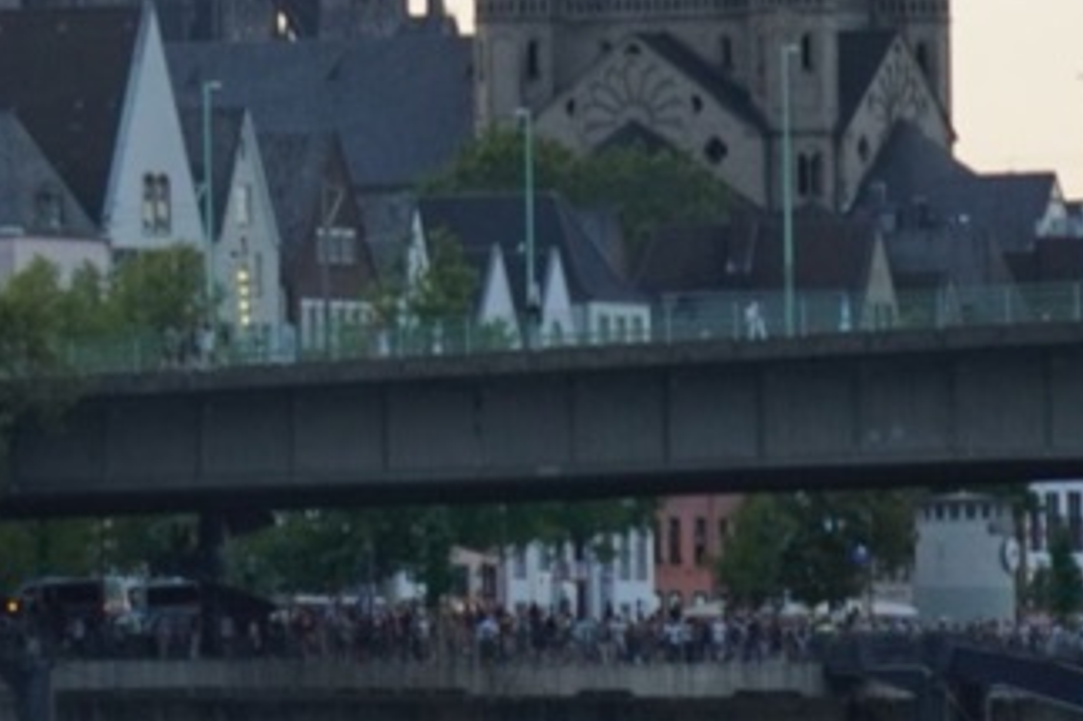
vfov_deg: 2.3
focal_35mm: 595
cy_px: -117
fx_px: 17890
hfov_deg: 3.4
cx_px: -878
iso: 400
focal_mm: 80
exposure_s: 1/160
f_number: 5.6
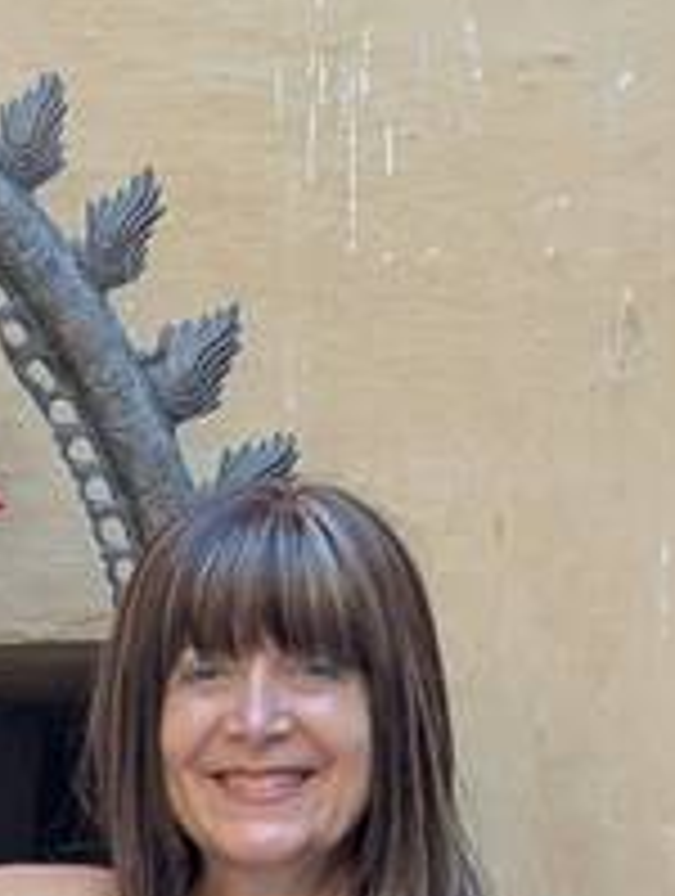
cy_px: 1319
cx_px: -850
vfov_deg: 8.4
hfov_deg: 6.2
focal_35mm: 231
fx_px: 5987
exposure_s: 1/99.9
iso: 43
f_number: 1.85
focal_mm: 6.81
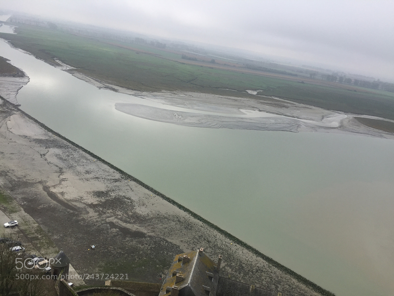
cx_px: 197
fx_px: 330
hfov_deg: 61.7
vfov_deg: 48.2
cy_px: 148
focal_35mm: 29
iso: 32
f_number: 2.2
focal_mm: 4.15
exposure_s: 1/1522
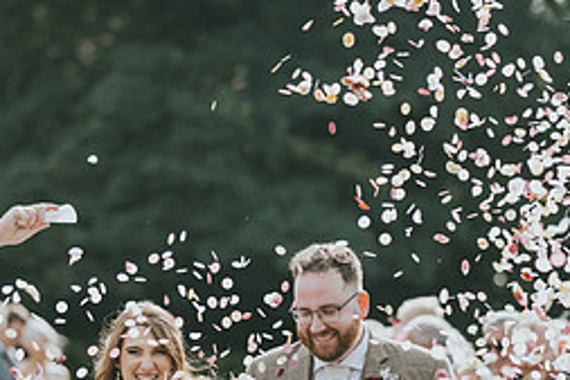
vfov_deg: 6.5
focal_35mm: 213
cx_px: 170
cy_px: 265
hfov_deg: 9.6
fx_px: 3374
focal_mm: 85
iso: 200
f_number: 1.8
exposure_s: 1/3200
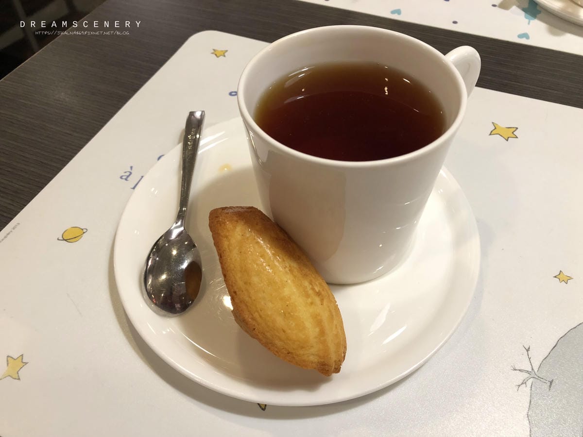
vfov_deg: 49.7
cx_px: 292
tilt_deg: -51.4
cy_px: 218
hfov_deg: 63.4
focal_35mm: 28
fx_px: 472
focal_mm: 3.99
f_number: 1.8
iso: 40
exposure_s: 1/17
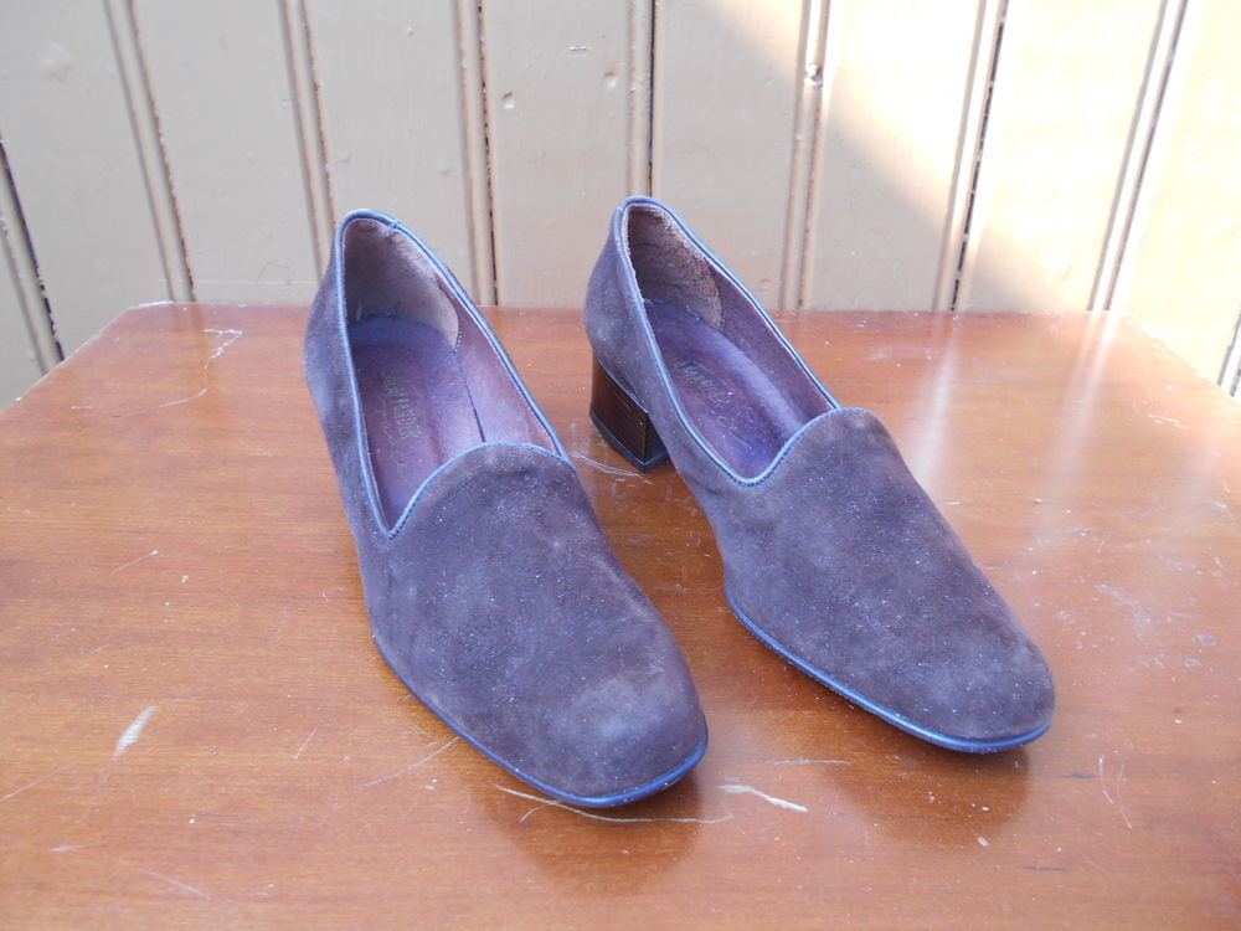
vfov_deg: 53.1
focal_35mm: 26
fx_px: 932
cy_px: 466
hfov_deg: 67.3
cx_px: 620
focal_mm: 4.6
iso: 80
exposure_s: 1/50
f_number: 3.2
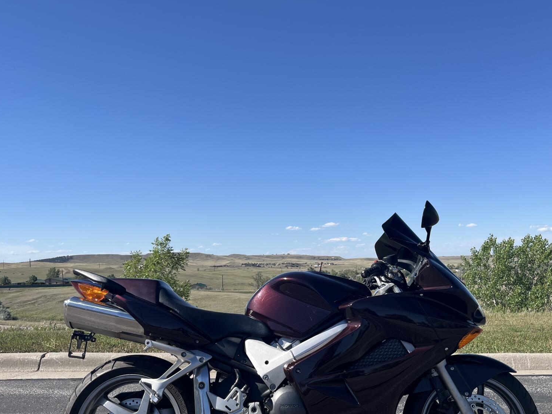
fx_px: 558
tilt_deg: -0.6
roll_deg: +1.9
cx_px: 308
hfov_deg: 52.5
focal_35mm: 35
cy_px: 259
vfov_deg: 40.4
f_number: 1.6
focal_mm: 5.1
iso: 50
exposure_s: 1/3623
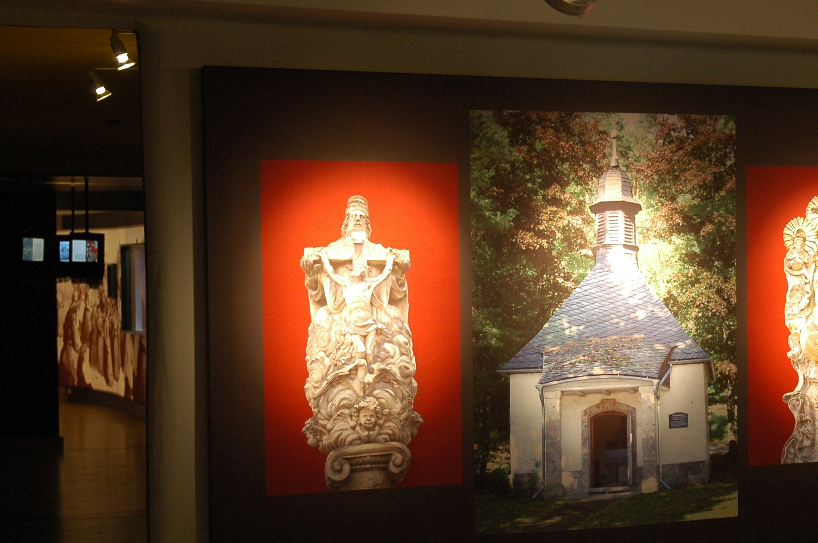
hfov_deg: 28.4
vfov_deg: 19.2
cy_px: 332
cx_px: 533
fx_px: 1606
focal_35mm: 71
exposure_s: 1/50
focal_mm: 31
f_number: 4
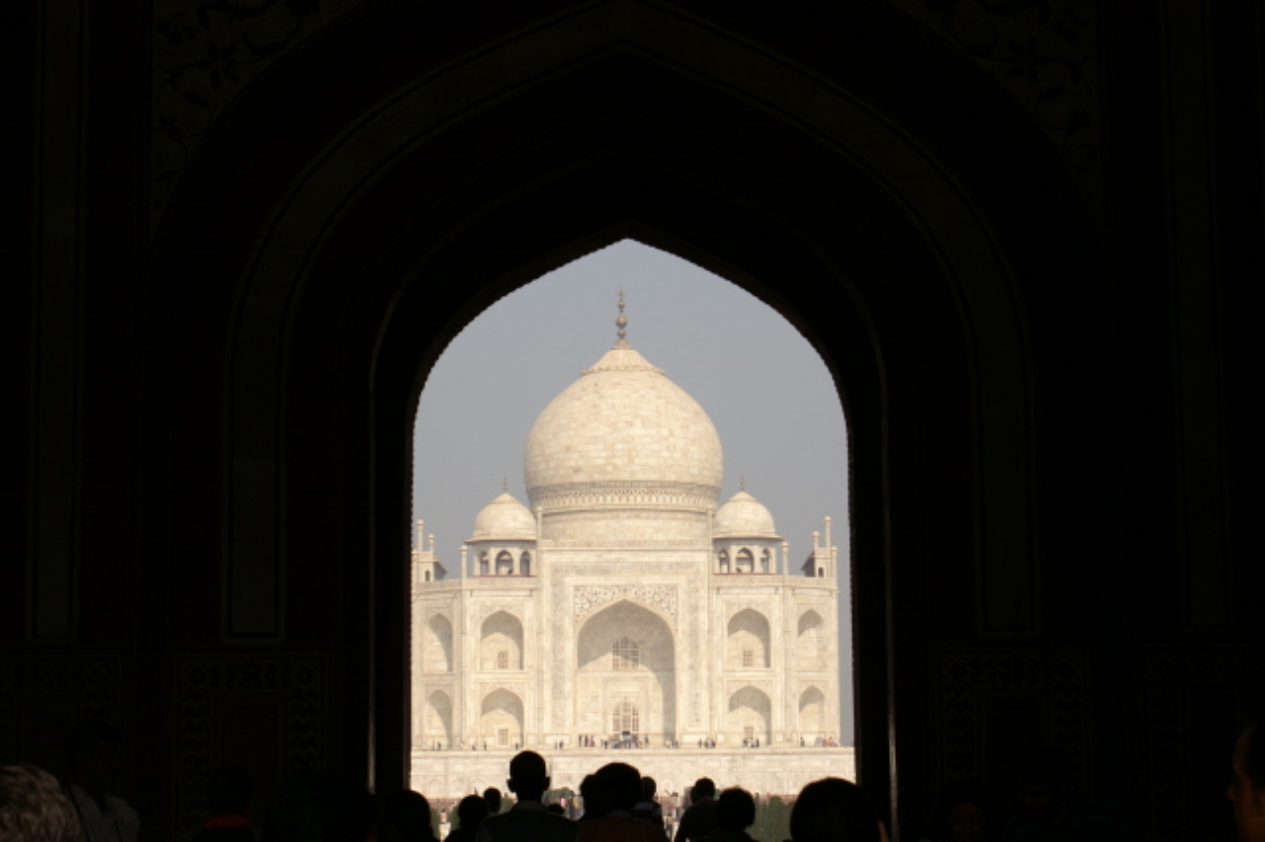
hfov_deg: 27.0
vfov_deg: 18.2
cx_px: 632
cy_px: 421
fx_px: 2634
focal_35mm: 75
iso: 100
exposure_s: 1/160
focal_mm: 50
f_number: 11
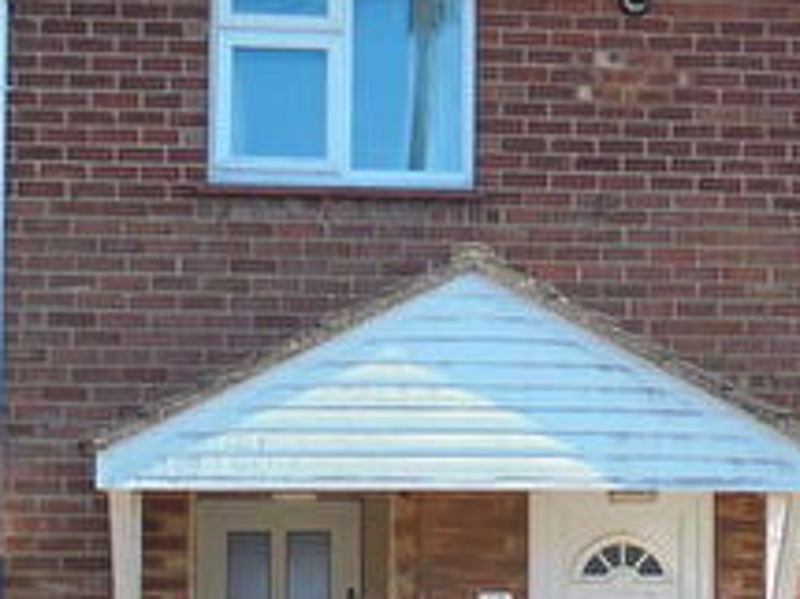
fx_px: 2864
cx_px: 785
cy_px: 374
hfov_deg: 15.6
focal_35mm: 124
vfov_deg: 11.9
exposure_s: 1/250
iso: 100
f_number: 4.2
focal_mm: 6.9
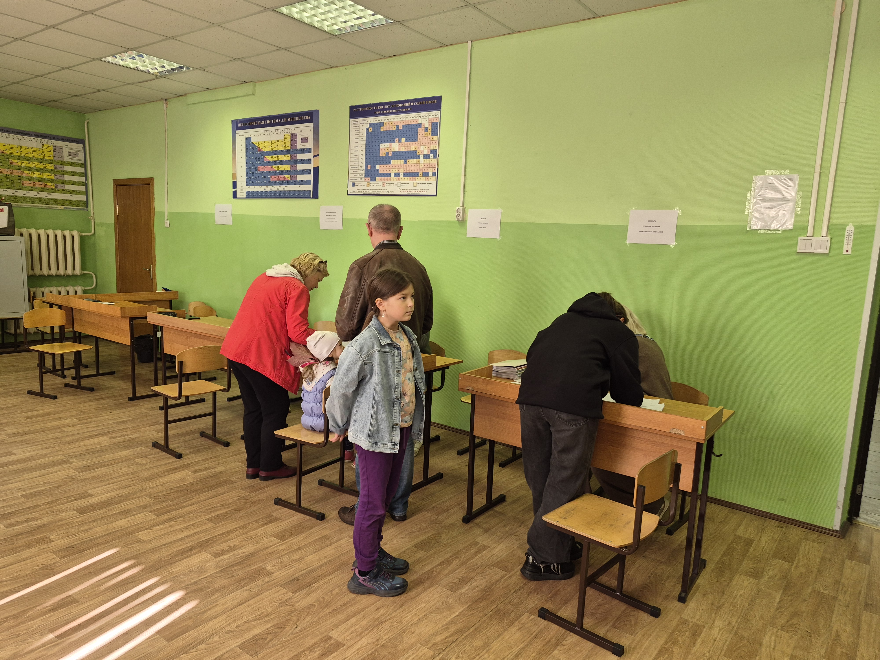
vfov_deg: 58.9
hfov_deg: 73.9
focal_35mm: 23
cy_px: 330
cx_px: 440
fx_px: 585
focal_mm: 5.4
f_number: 1.8
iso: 100
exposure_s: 1/100
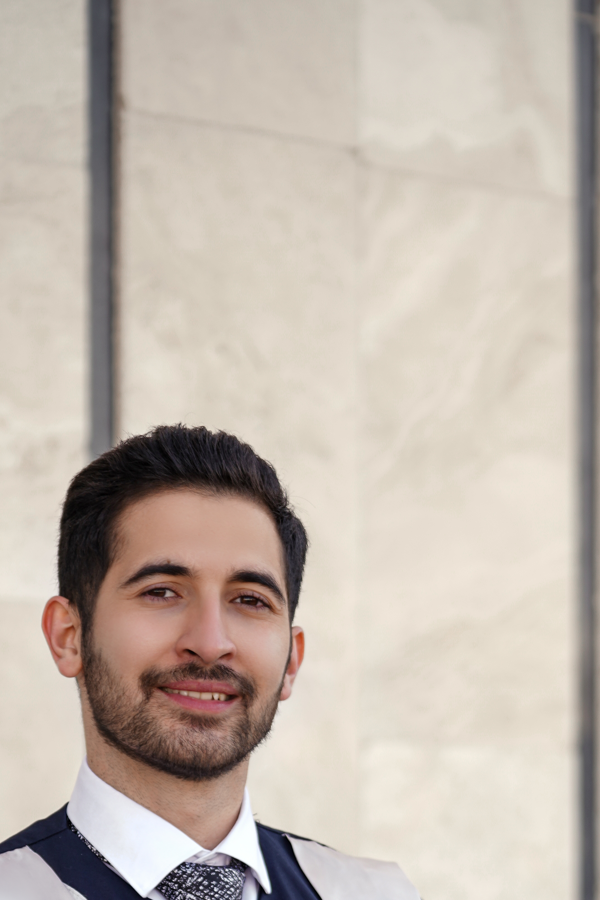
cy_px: 1103
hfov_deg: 6.0
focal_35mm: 229
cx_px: 402
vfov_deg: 8.9
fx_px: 5722
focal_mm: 93
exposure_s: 1/160
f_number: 2.8
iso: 64
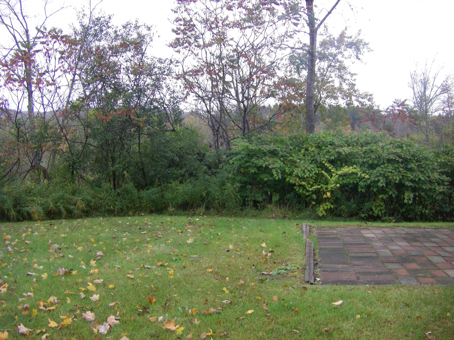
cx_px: 227
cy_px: 170
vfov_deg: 37.7
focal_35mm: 38
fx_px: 498
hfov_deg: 49.0
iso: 64
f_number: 3.5
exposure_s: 1/60
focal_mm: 6.3
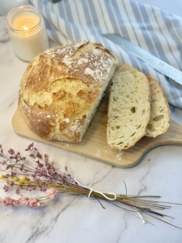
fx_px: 336
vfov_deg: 39.7
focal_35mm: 48
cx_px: 91
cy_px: 122
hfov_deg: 30.3
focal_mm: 6.86
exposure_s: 1/120
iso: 80
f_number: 1.78
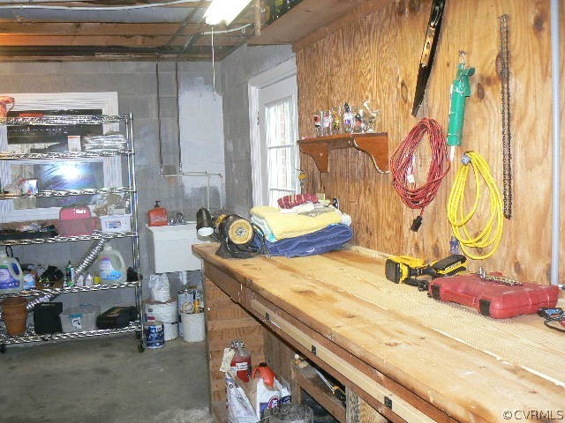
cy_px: 212
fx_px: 588
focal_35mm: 36
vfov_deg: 39.7
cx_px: 282
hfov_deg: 51.4
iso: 160
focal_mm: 6
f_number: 2.8
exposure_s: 1/30
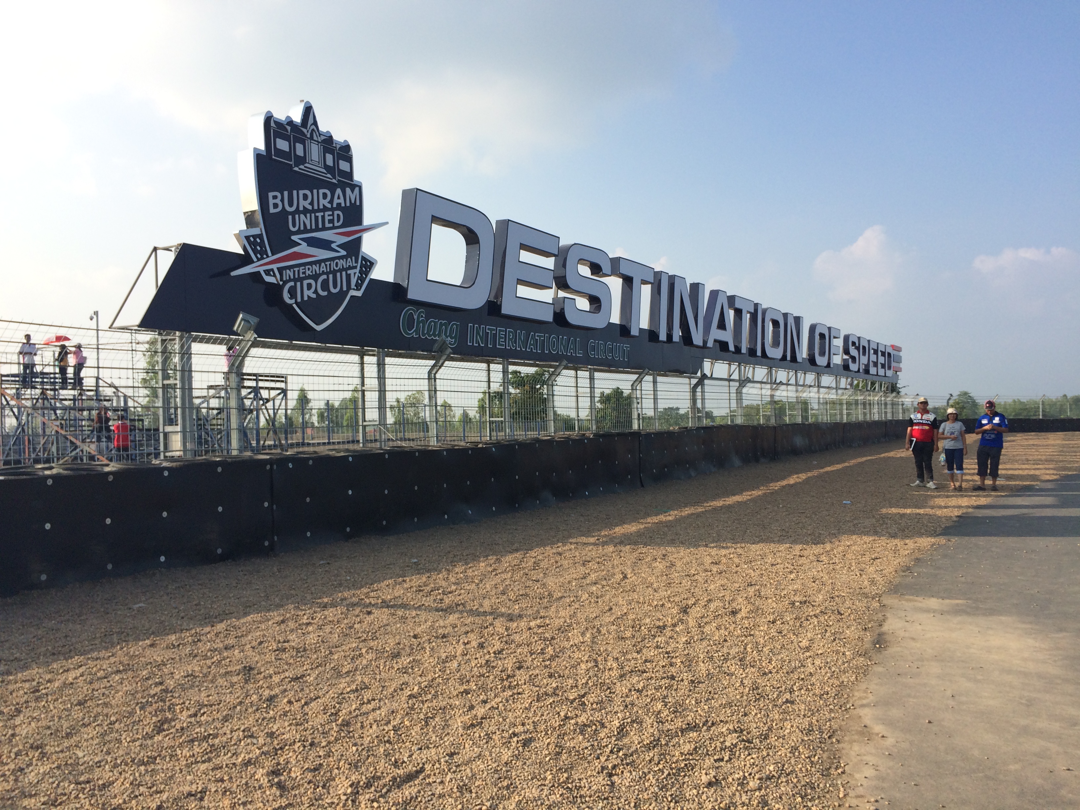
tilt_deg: +0.0
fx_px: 905
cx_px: 540
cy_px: 405
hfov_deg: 61.7
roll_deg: +2.4
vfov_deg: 48.2
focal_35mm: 29
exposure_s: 1/1520
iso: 32
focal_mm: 4.15
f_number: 2.2
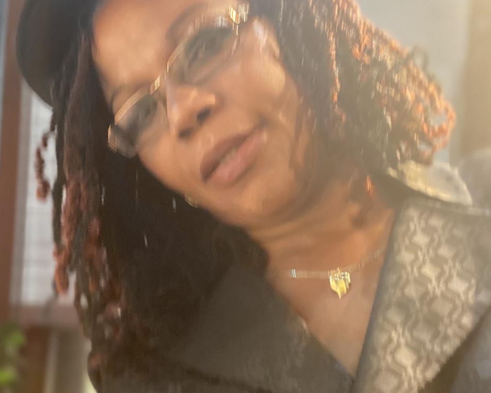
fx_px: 581
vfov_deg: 37.2
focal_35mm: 40
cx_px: 247
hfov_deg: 45.8
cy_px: 161
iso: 320
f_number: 2.2
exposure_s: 1/60
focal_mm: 2.71
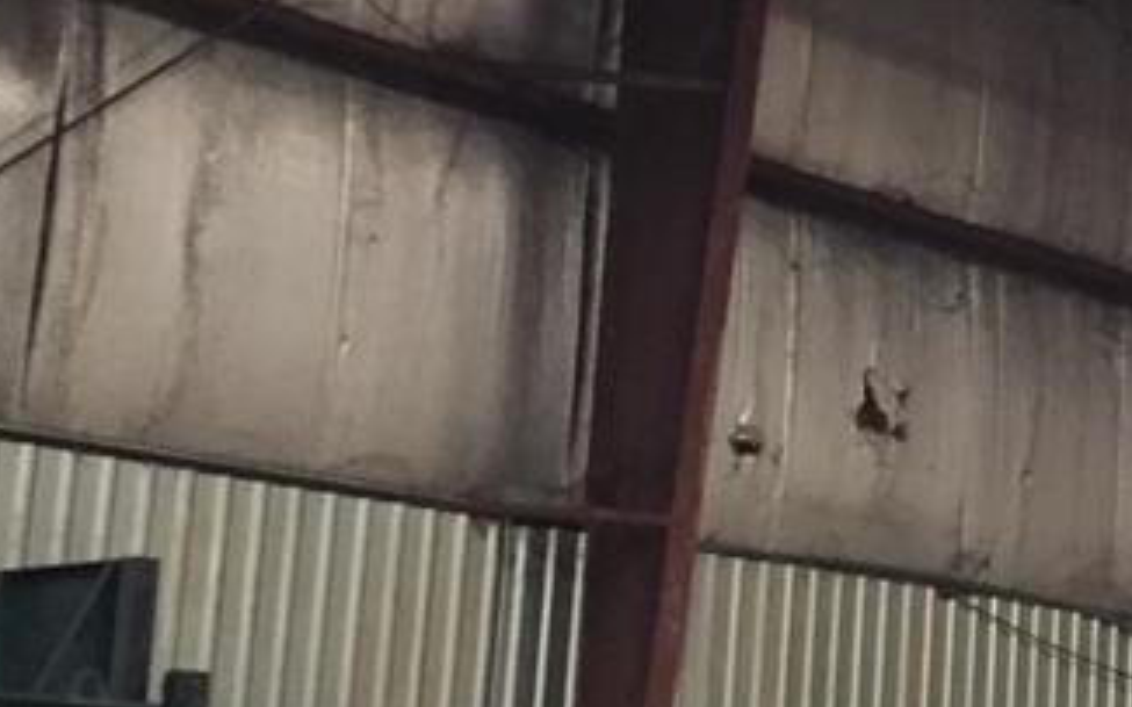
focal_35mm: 97
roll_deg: -1.0
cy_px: 303
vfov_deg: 13.5
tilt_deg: +13.3
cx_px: 1536
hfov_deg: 19.5
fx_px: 2992
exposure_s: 1/15
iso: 400
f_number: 2.2
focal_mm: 4.15
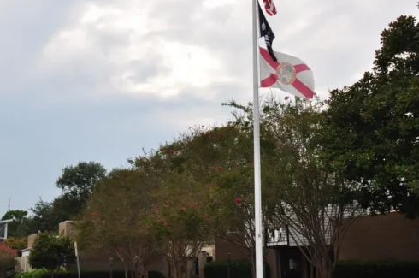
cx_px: 173
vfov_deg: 23.0
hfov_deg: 34.0
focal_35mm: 59
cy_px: 132
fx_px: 683
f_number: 8
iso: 200
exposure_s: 1/80
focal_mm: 25
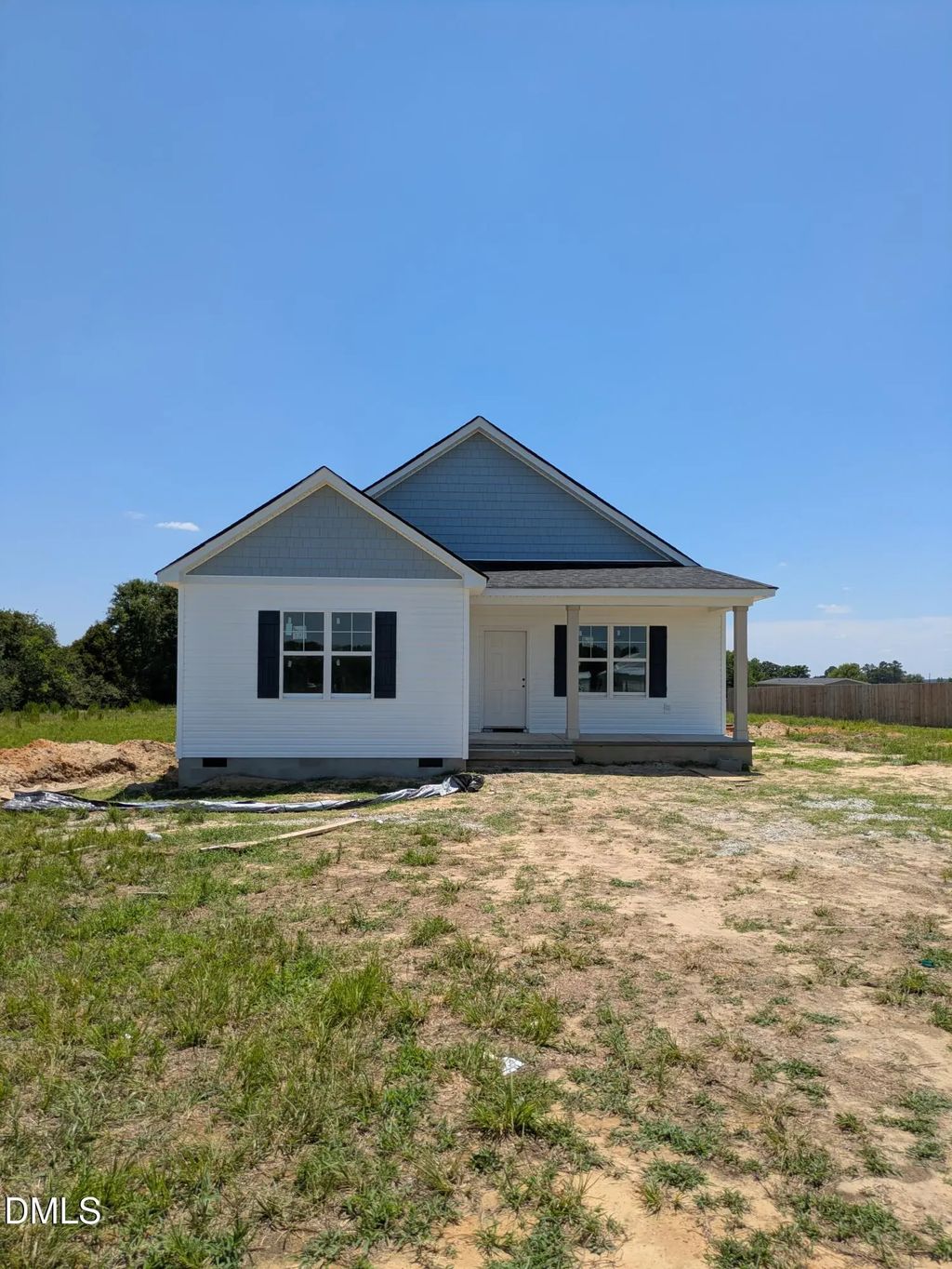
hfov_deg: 54.9
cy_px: 634
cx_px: 476
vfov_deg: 69.4
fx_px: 916
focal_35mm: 25
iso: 48
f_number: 1.89
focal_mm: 5.43
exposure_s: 1/2028
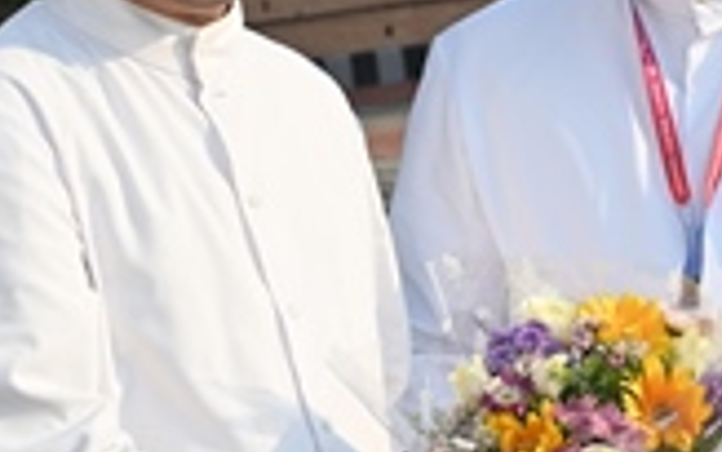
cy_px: 124
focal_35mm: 134
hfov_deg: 15.6
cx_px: 456
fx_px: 2638
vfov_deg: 9.8
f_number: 8
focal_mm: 48
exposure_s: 1/200
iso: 100
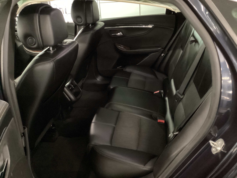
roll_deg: +4.4
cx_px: 118
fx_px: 212
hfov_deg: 58.4
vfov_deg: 45.4
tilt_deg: -27.3
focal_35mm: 31
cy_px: 89
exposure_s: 1/17
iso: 800
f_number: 2.4
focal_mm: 3.3
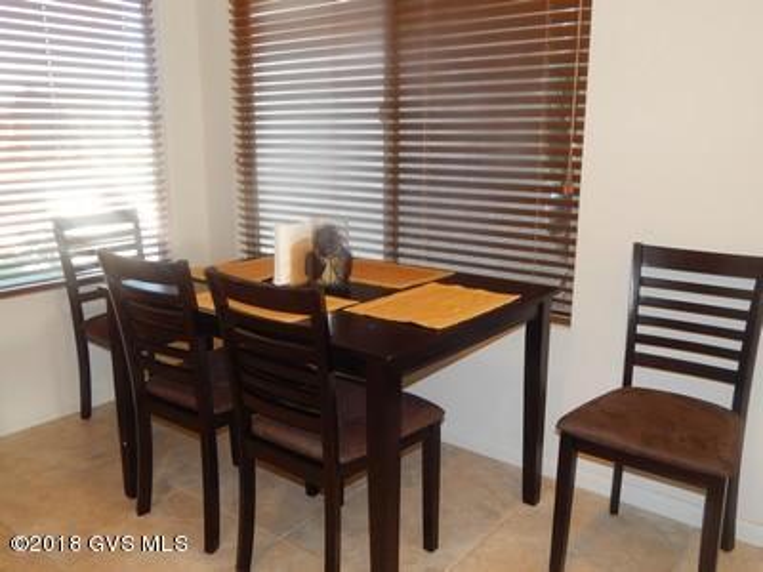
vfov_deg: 45.4
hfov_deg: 58.4
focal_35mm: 31
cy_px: 286
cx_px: 382
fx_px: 683
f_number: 3.2
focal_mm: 5.6
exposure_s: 1/30
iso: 200
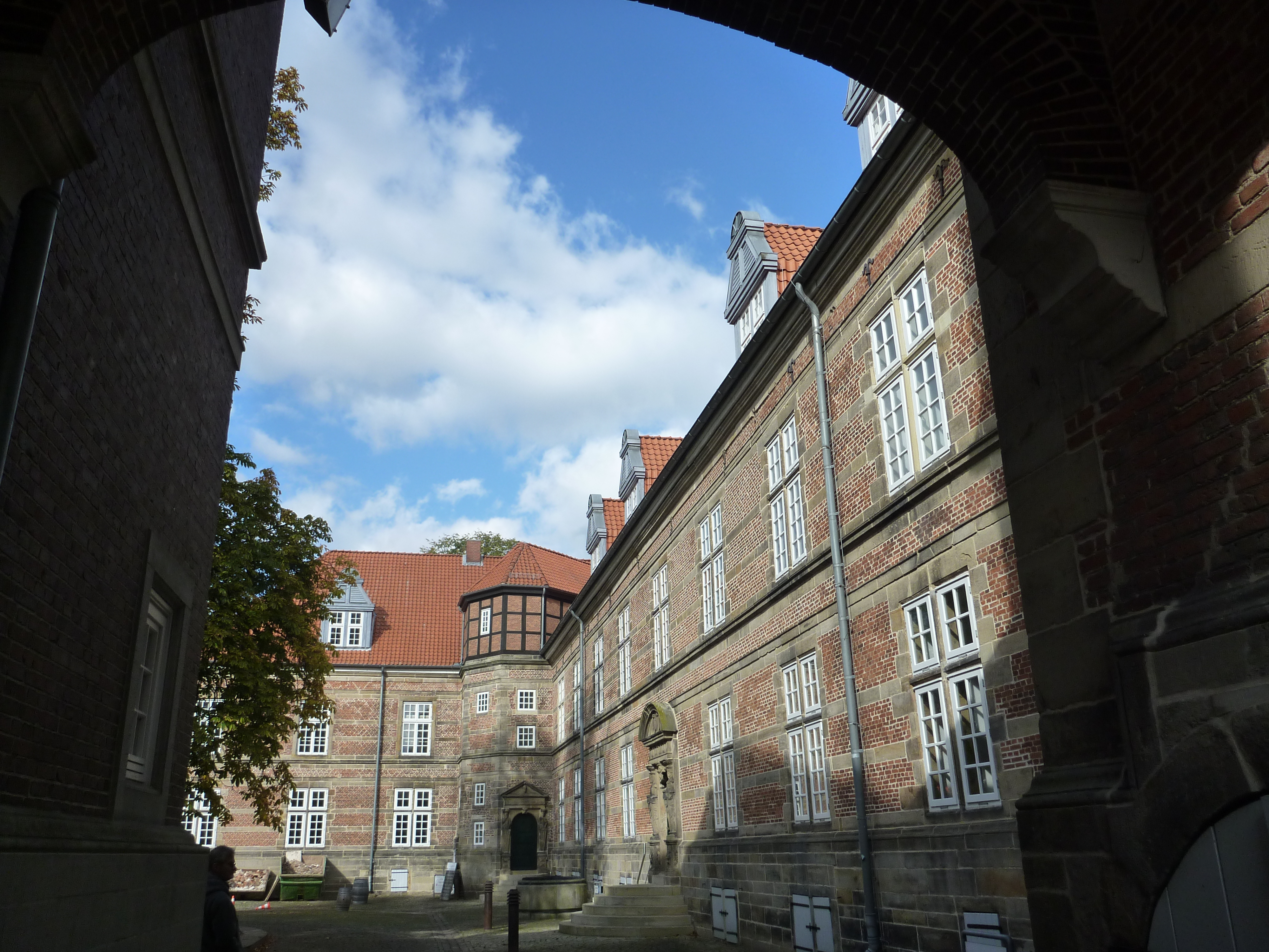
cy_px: 476
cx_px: 634
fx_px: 1026
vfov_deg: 49.7
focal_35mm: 28
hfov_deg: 63.4
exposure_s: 1/640
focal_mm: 4.9
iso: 125
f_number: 3.3
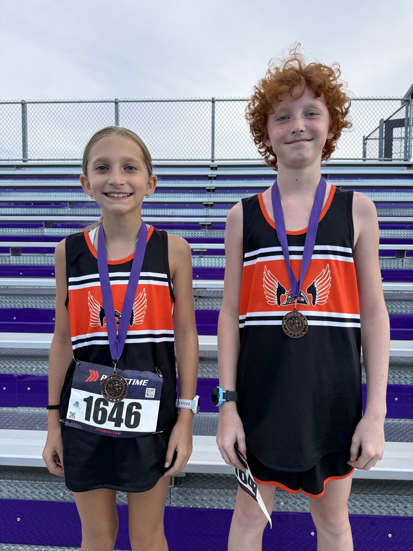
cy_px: 276
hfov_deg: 56.8
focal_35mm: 24
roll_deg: -0.8
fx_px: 382
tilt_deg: -3.7
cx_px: 206
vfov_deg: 71.6
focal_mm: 6.76
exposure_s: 1/742
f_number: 1.78
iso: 80
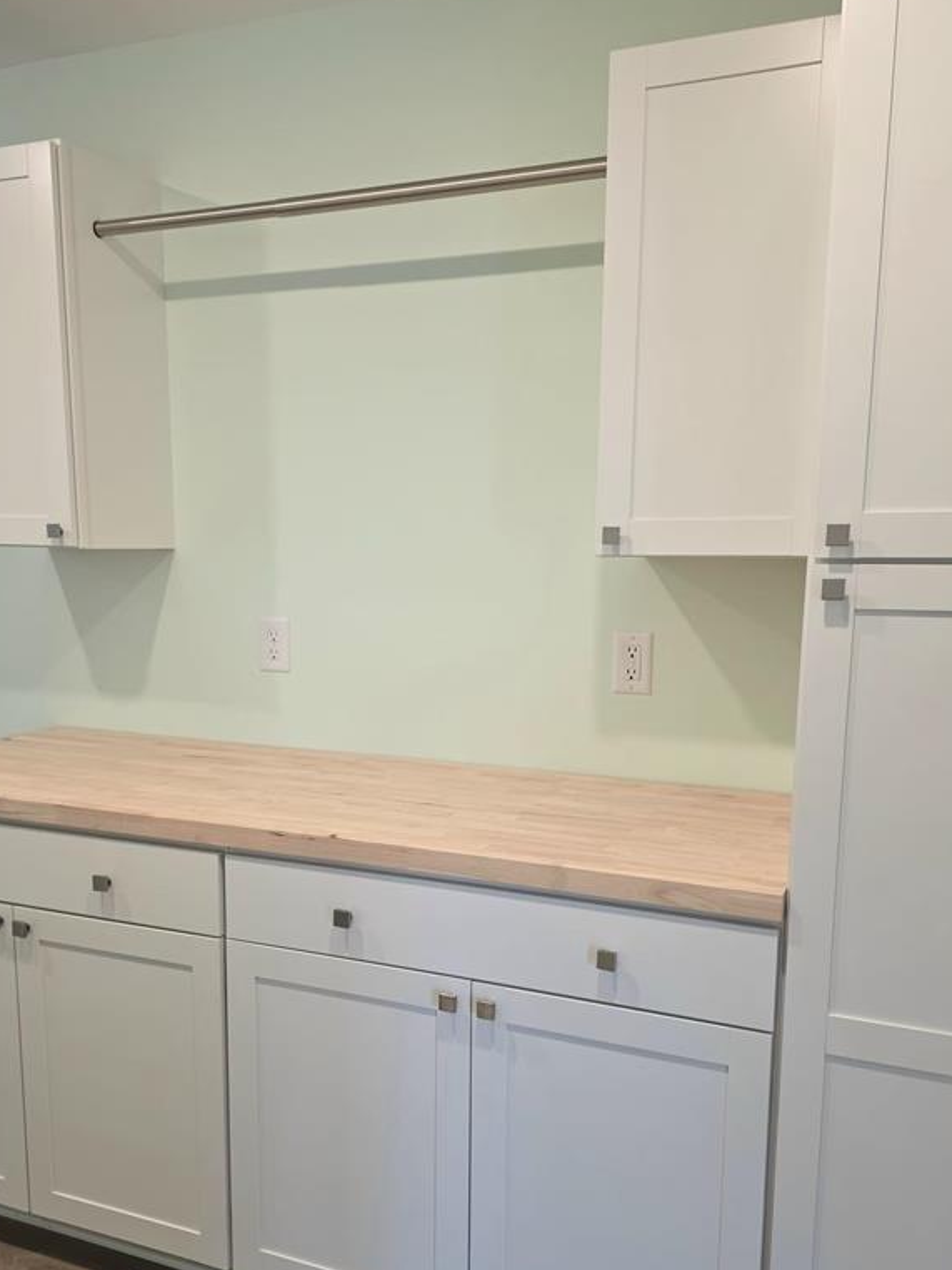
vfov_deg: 61.2
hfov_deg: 48.2
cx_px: 448
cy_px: 749
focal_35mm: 29
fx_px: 1063
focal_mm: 6.25
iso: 160
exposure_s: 1/120
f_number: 1.7
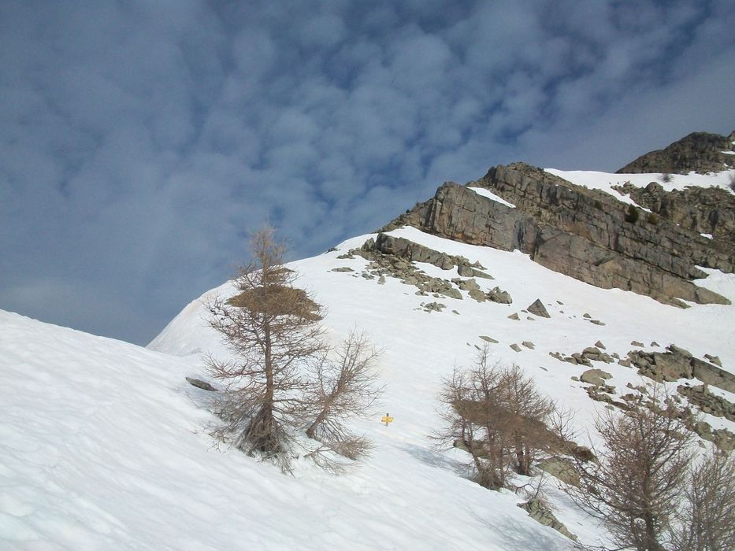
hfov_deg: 54.0
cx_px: 368
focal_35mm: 34
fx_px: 722
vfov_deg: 41.8
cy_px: 276
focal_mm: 5.7
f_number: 5.5
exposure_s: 1/1401
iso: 80
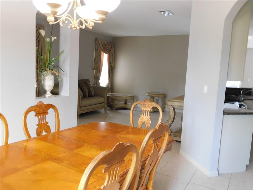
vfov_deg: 46.8
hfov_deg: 60.0
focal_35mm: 30
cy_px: 95
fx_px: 219
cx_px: 126
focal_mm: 5.3
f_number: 3.2
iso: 400
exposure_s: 1/15
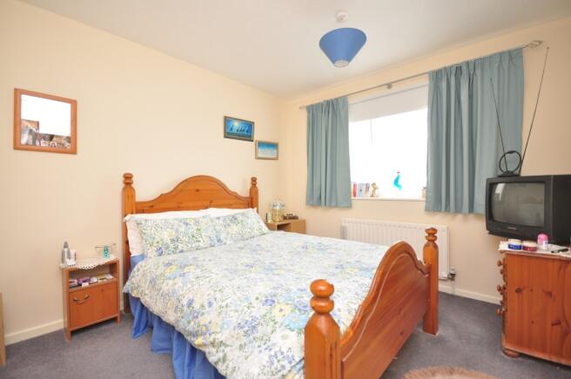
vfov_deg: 77.2
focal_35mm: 15
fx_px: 238
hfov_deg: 100.4
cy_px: 190
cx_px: 286
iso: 200
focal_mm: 10
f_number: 4
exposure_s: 1/15
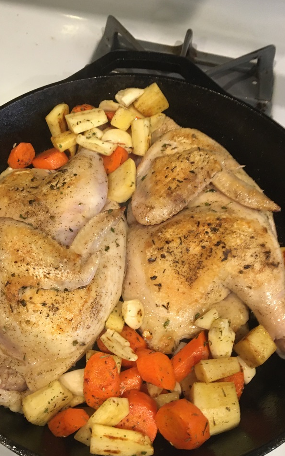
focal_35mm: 33
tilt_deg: -59.3
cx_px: 111
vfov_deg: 58.1
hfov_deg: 38.1
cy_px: 234
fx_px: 410
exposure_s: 1/24
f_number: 2.2
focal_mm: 4.15
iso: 200
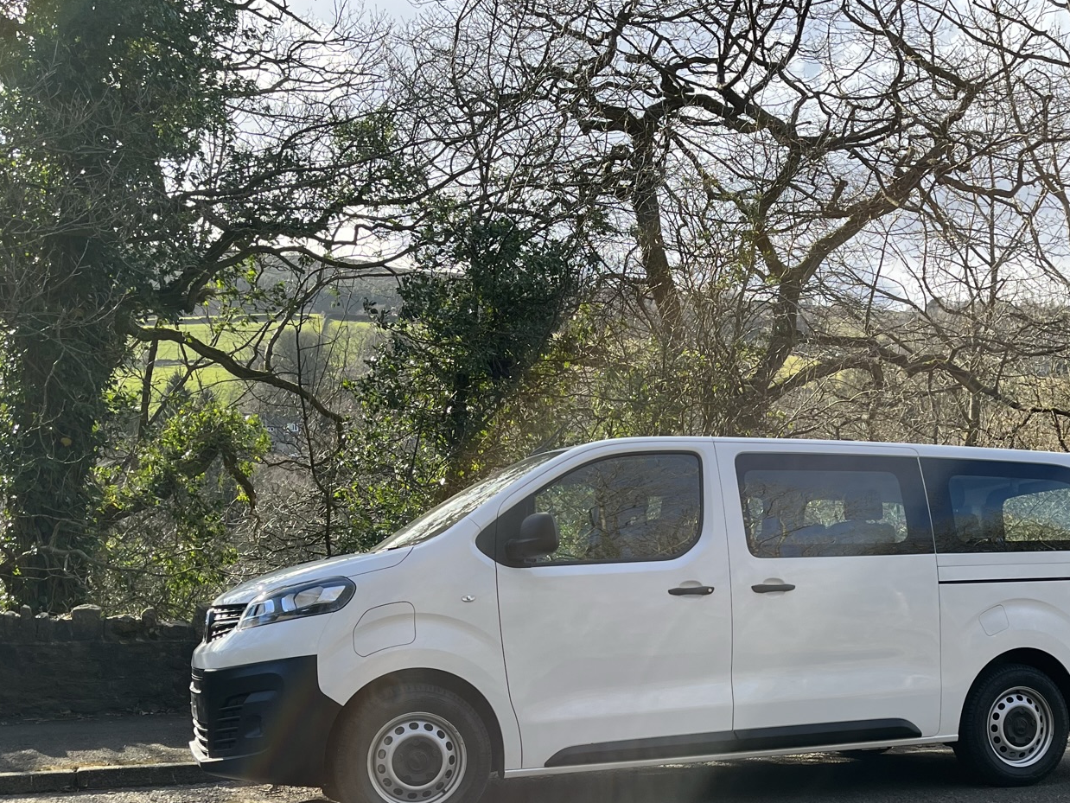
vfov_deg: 32.7
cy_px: 644
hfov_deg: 43.3
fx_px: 1329
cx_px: 703
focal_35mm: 43
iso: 50
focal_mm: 5.1
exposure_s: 1/751
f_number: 1.6
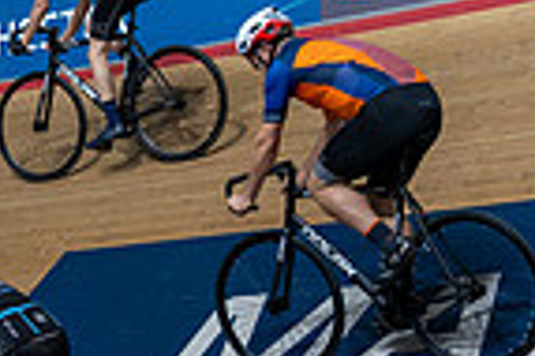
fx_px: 1930
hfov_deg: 14.9
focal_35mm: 130
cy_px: 354
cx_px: -206
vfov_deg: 10.4
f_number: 2.8
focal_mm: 32
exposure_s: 1/1000
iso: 2500
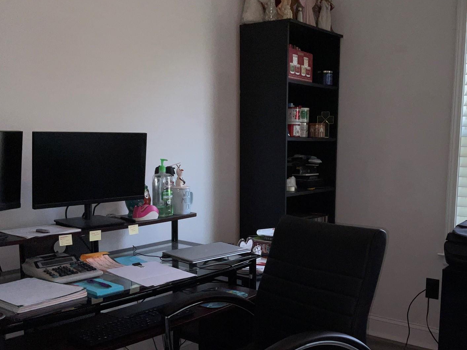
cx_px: 275
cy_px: 223
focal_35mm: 42
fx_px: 567
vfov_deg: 34.1
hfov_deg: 44.6
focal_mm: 3
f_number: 1.8
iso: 16
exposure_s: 1/98
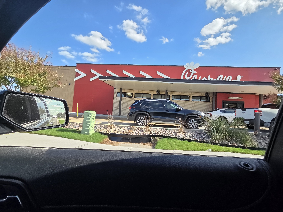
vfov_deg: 89.9
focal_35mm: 13
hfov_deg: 106.2
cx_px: 142
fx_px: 106
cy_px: 106
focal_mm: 2.2
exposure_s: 1/1192
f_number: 2.2
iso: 50
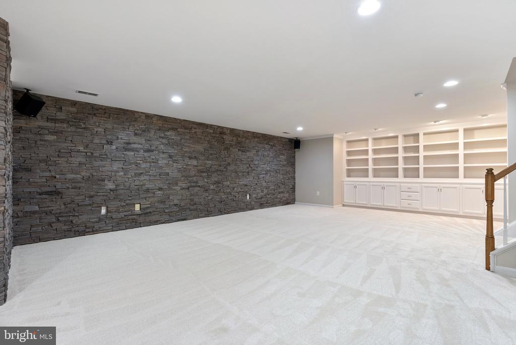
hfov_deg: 96.7
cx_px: 258
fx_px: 229
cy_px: 172
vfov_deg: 73.8
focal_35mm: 16
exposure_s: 1/1.67
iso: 640
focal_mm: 16
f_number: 8
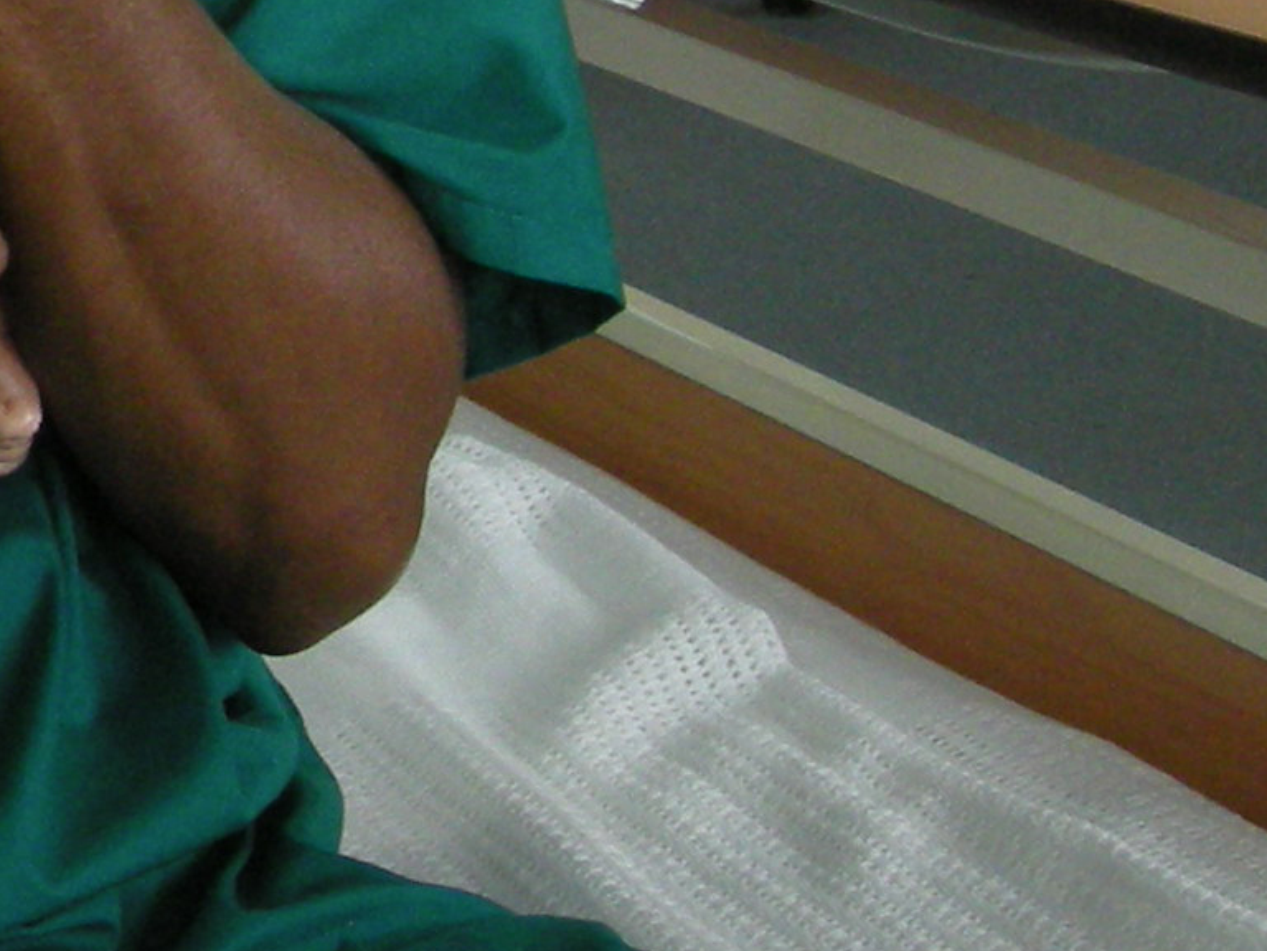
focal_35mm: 140
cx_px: -858
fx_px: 5124
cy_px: -652
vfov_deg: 10.1
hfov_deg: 13.0
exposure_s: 1/48.3
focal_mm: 5.7
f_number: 2.8
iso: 172
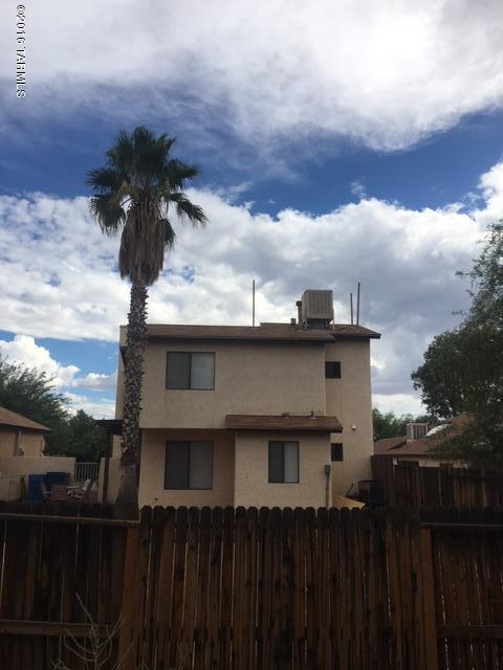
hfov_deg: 48.2
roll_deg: -1.1
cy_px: 335
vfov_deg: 61.7
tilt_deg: +11.9
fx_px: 562
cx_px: 252
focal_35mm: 29
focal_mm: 4.15
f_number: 2.2
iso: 25
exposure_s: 1/2331
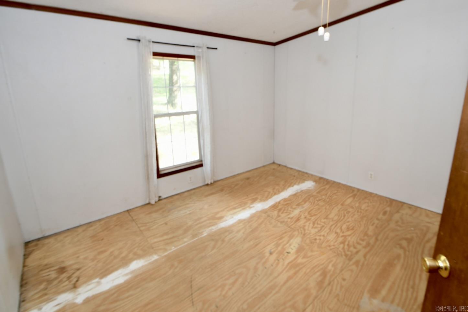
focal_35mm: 15
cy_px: 156
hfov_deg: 100.4
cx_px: 234
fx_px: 195
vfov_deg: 77.3
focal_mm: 10
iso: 400
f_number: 9
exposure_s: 1/13
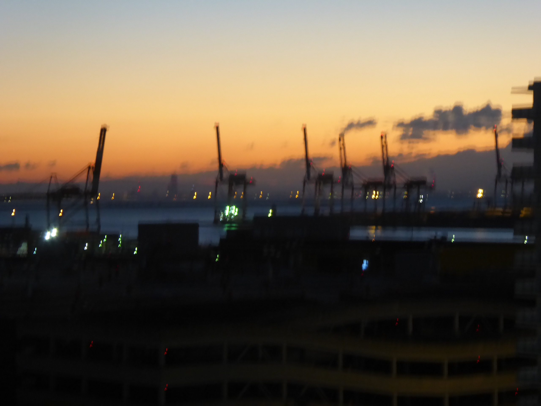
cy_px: 203
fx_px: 1985
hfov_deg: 15.5
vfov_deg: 11.7
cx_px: 270
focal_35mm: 127
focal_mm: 20.6
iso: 400
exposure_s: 1/4
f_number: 5.1
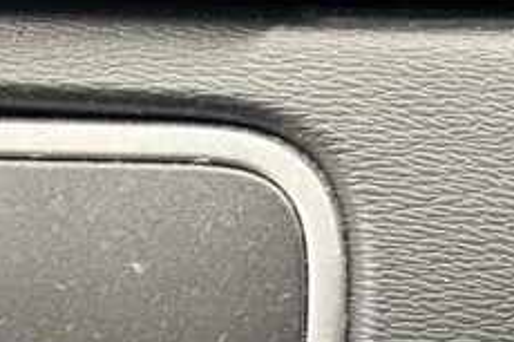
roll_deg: -1.0
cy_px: 724
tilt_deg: -17.5
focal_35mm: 241
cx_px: -396
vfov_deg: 5.5
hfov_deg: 8.3
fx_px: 3438
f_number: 1.6
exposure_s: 1/20
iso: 320
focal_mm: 5.96
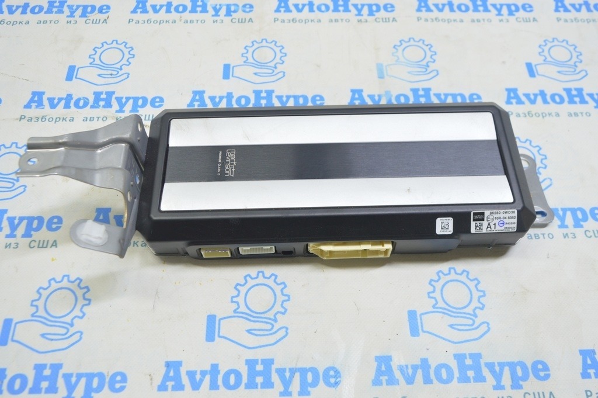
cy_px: 199
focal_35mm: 33
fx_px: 548
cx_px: 299
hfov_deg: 57.3
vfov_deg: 39.9
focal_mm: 22
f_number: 5.6
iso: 400
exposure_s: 1/20
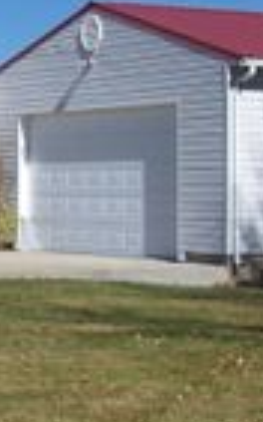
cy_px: 94
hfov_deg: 8.8
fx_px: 1642
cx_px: -212
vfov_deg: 14.6
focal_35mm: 143
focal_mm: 6.3
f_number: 4
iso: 64
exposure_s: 1/800
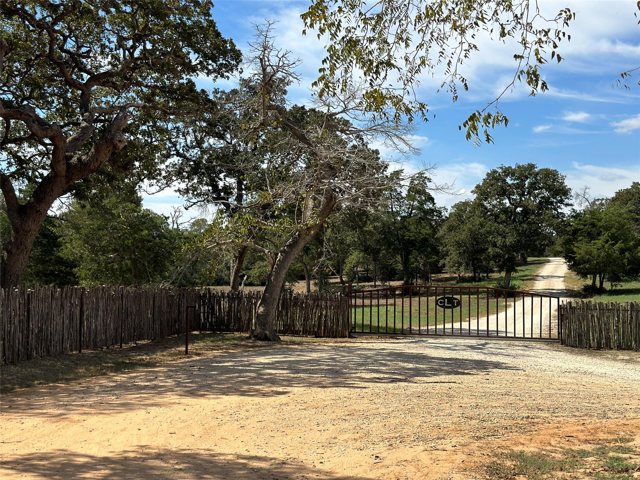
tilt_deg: +1.9
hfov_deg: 39.7
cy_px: 240
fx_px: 887
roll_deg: -0.7
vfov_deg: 30.3
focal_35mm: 48
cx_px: 320
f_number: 1.78
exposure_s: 1/6211
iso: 80
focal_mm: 6.86
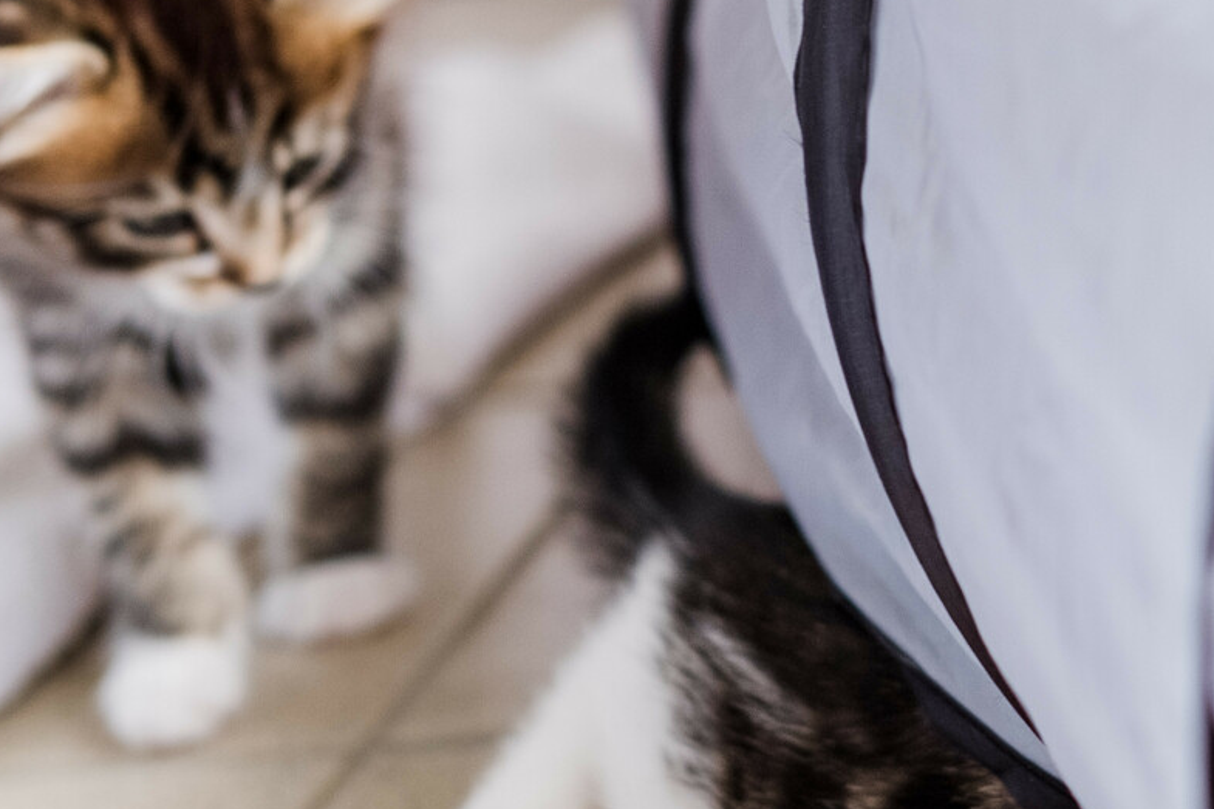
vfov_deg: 10.2
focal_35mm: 135
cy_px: 426
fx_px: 4551
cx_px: 1095
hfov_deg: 15.0
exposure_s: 1/240
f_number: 2.8
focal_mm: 35
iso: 400
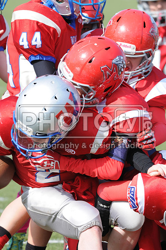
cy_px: 125
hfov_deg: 3.0
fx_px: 3122
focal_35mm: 450
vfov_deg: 4.6
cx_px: 83
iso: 200
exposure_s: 1/500
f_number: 5.6
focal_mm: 300
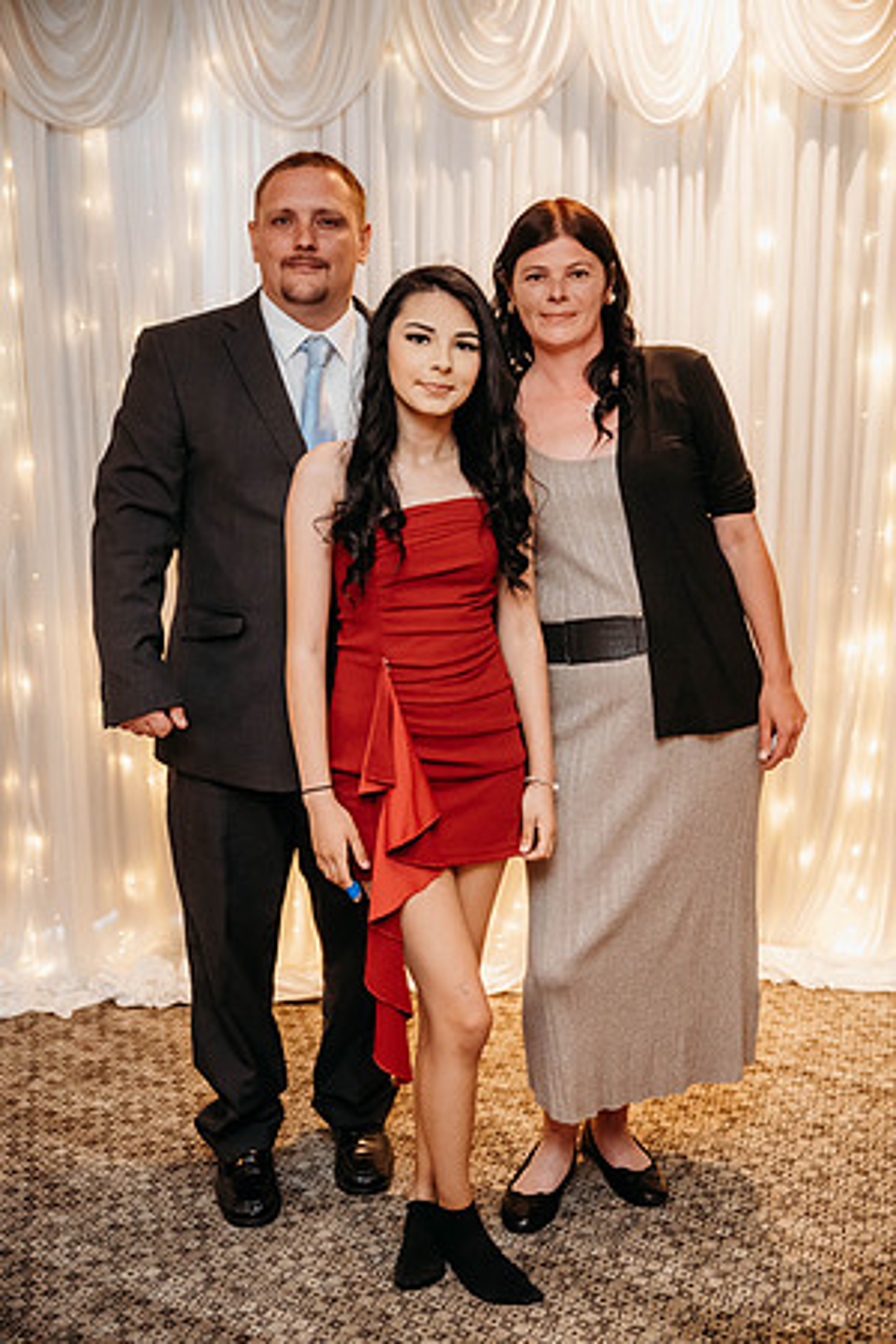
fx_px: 1755
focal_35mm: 47
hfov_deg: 28.6
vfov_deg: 41.9
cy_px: 672
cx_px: 448
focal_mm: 47
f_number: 2.8
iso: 8000
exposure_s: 1/200
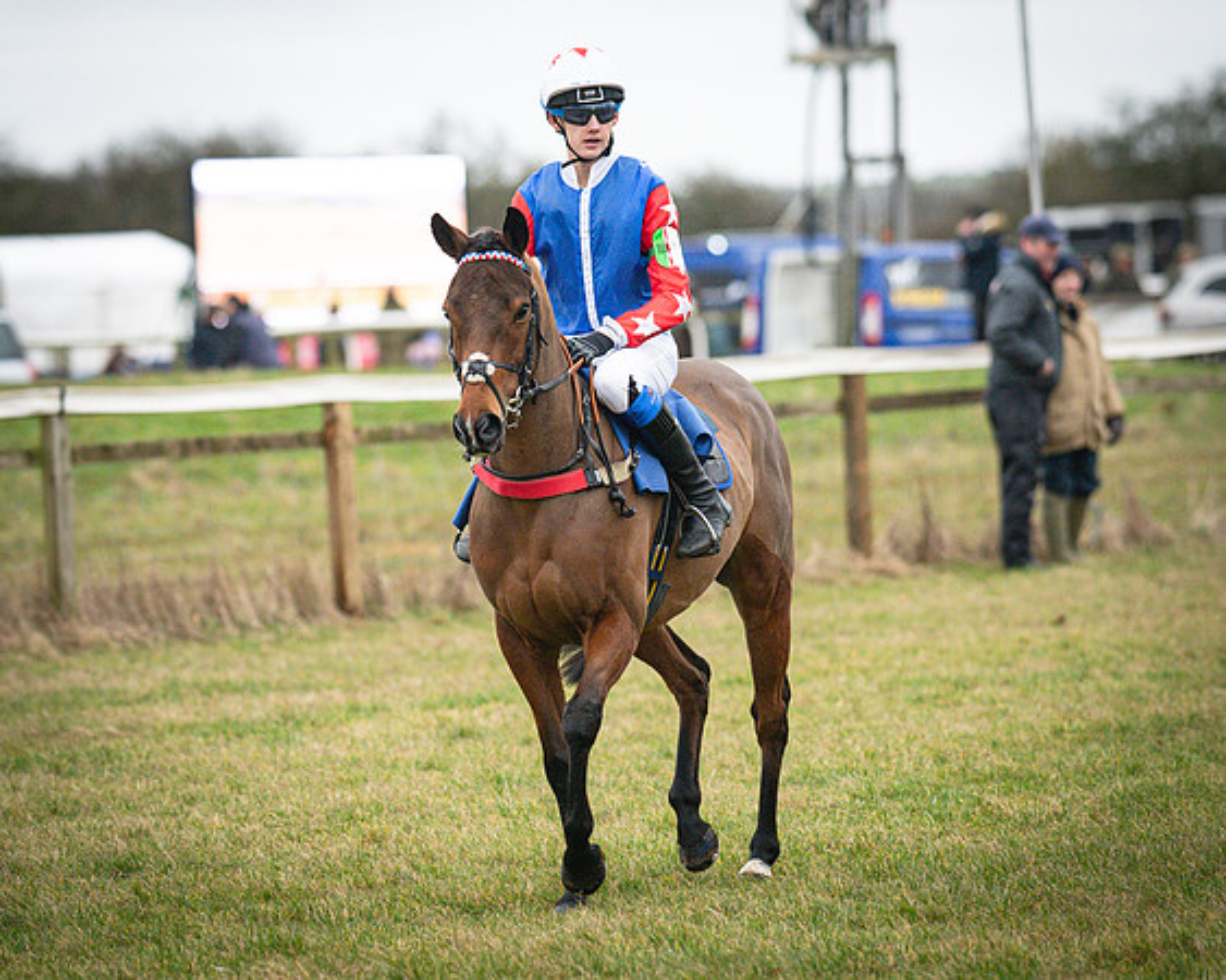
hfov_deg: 6.8
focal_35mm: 285
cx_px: 515
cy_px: 502
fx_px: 10341
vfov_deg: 5.4
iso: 640
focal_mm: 135
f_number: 2.2
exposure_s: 1/1200
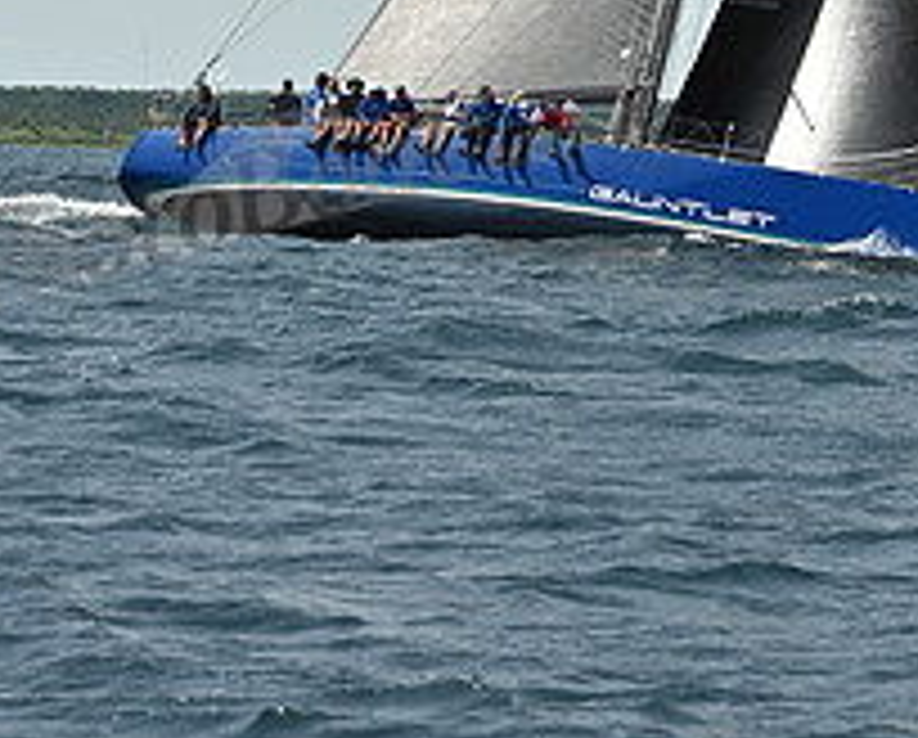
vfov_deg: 5.8
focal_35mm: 261
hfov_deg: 7.4
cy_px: -554
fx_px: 7105
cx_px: 817
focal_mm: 98
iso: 320
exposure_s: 1/1250
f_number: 9
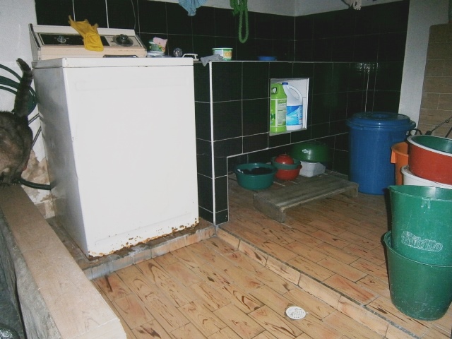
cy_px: 170
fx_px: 339
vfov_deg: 53.1
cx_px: 226
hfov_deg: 67.3
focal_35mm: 26
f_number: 2.8
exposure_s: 1/30
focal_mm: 4.7
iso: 125
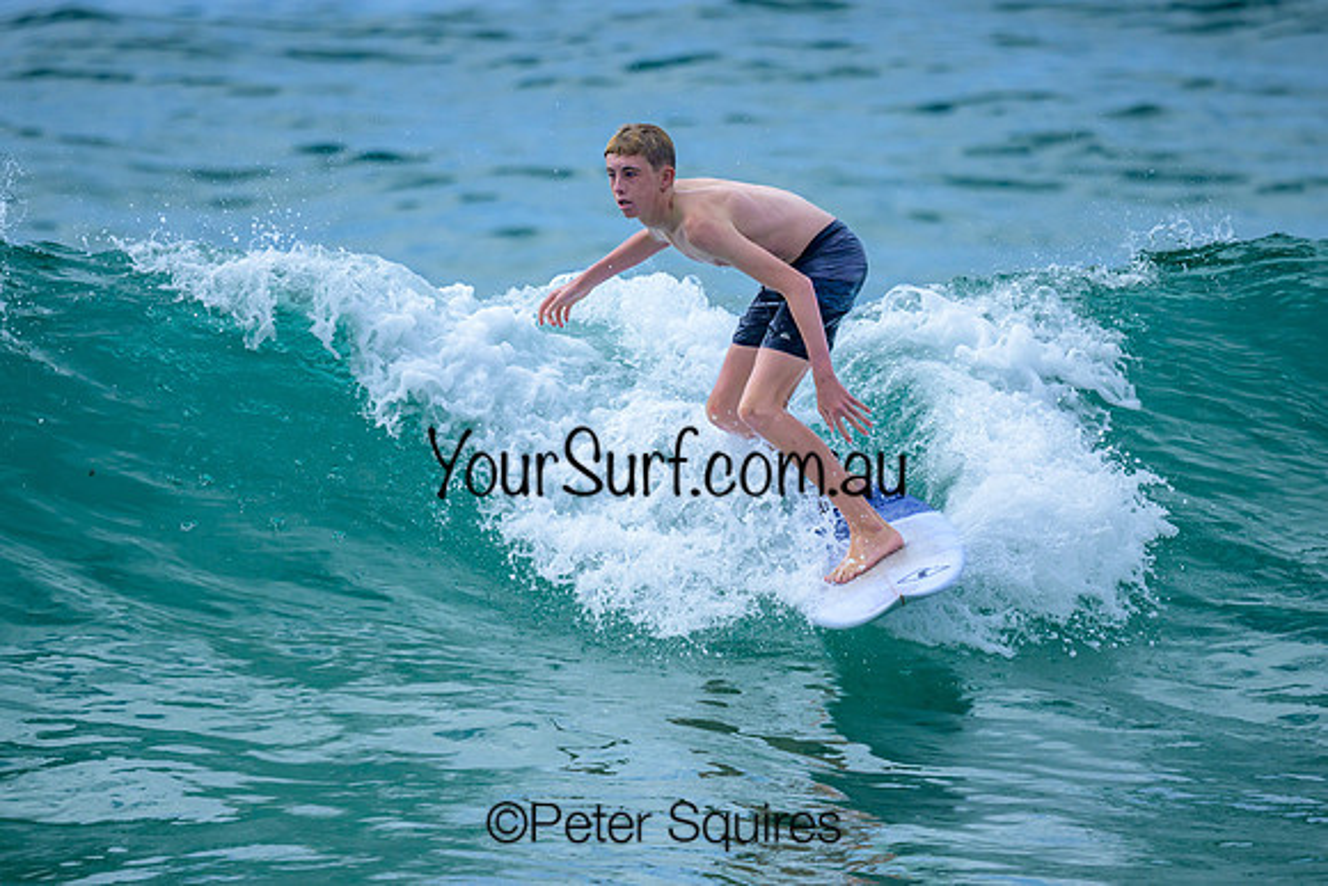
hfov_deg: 1.9
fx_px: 39188
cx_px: 608
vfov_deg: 1.3
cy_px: 487
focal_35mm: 1062
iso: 400
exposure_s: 1/3200
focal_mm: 800
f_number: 6.3
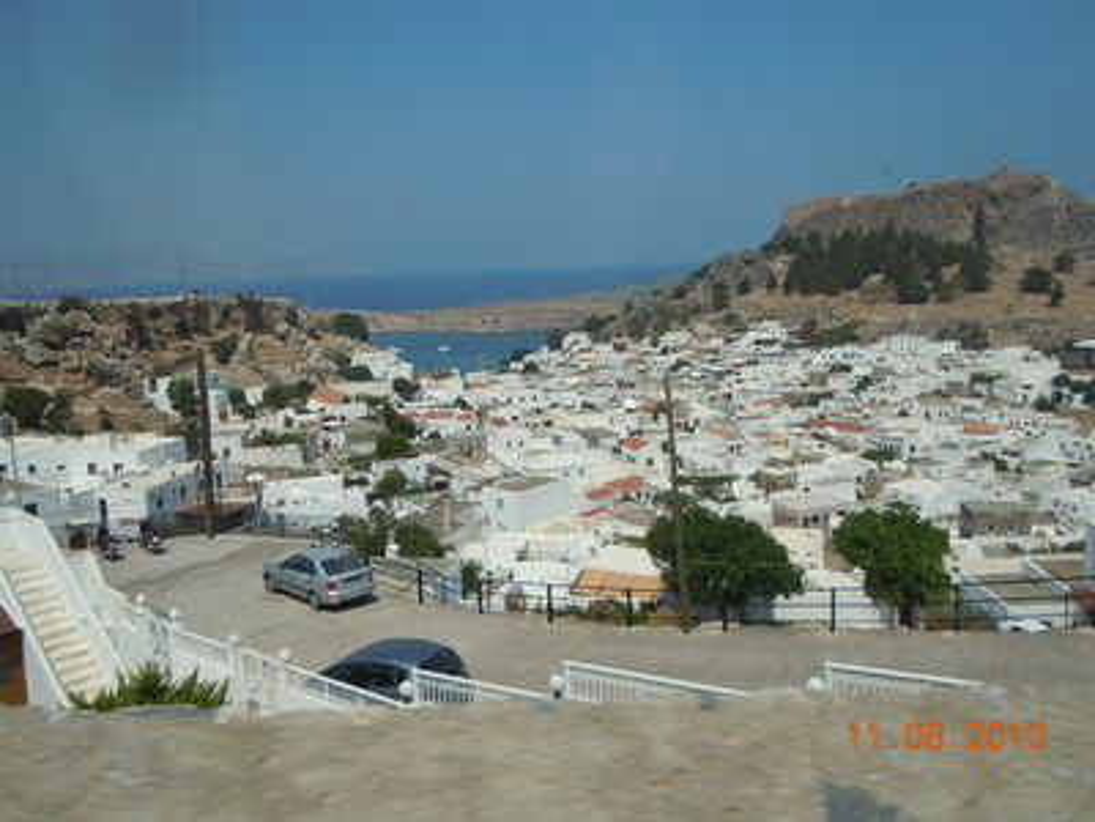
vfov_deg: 46.8
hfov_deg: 60.0
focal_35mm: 30
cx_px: 548
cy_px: 411
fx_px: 949
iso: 100
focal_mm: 5.4
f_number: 7
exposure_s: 1/500
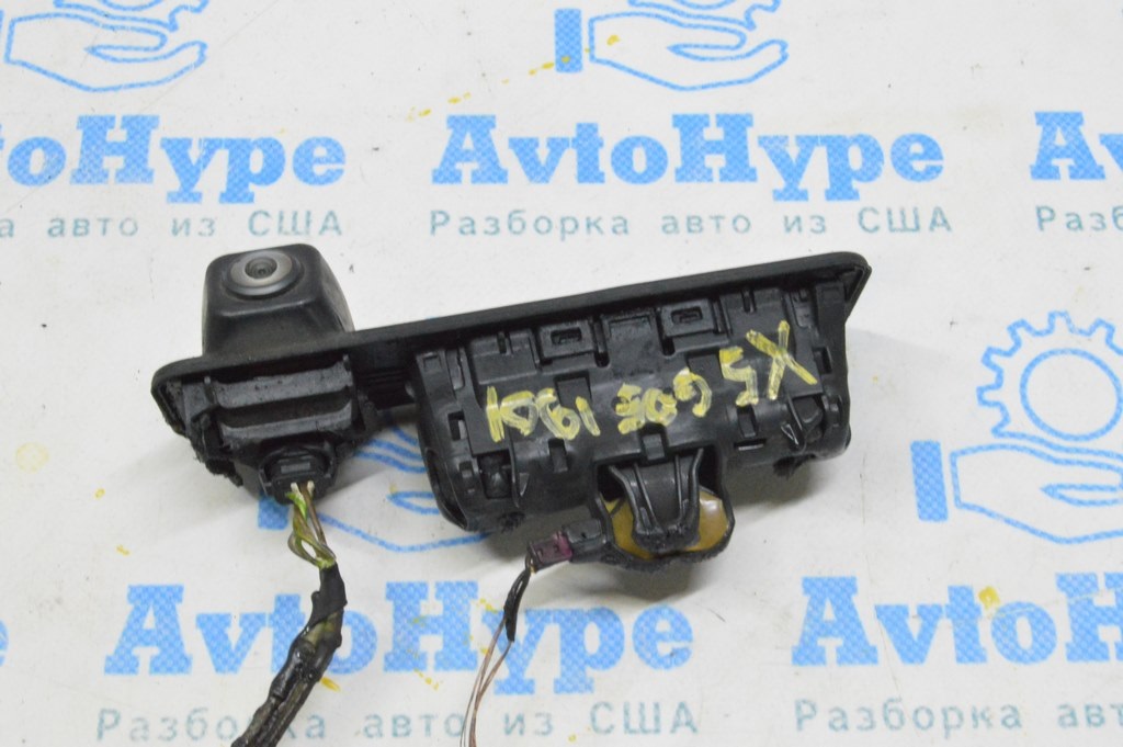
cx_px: 562
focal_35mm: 57
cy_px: 374
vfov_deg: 23.7
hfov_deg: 35.1
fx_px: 1777
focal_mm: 38
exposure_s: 1/20
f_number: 20
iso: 6400
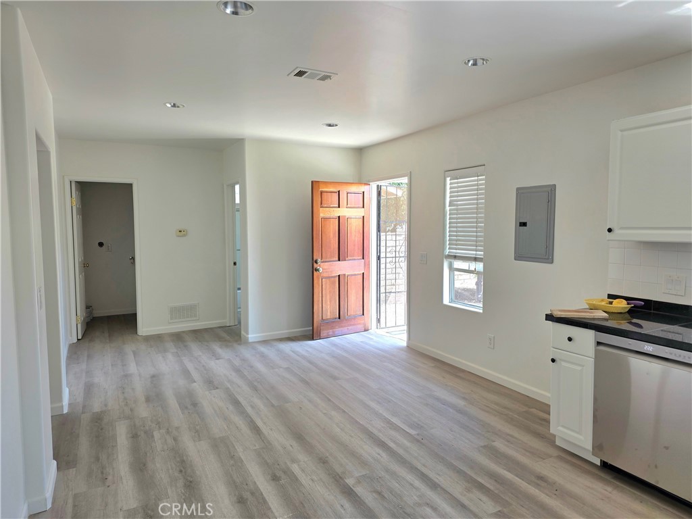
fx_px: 460
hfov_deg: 73.9
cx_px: 346
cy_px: 260
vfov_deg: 58.9
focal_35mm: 23
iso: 40
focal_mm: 6.25
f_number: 1.7
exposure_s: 1/182
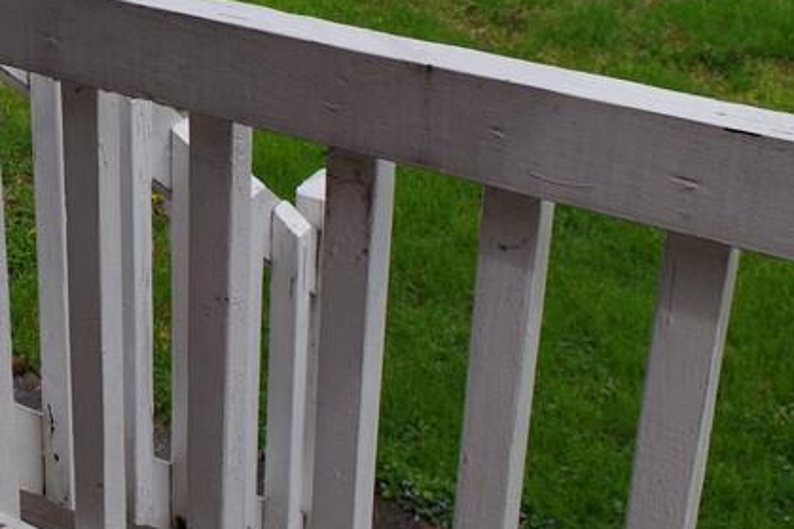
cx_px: -61
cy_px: 5
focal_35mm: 66
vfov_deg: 20.0
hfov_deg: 28.0
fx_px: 1455
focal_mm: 18
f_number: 7.1
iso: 200
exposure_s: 1/320
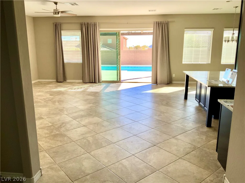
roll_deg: +1.1
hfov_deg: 61.7
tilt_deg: -11.9
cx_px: 122
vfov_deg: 48.2
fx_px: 205
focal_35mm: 29
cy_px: 92
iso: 16
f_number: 1.8
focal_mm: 3
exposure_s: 1/171
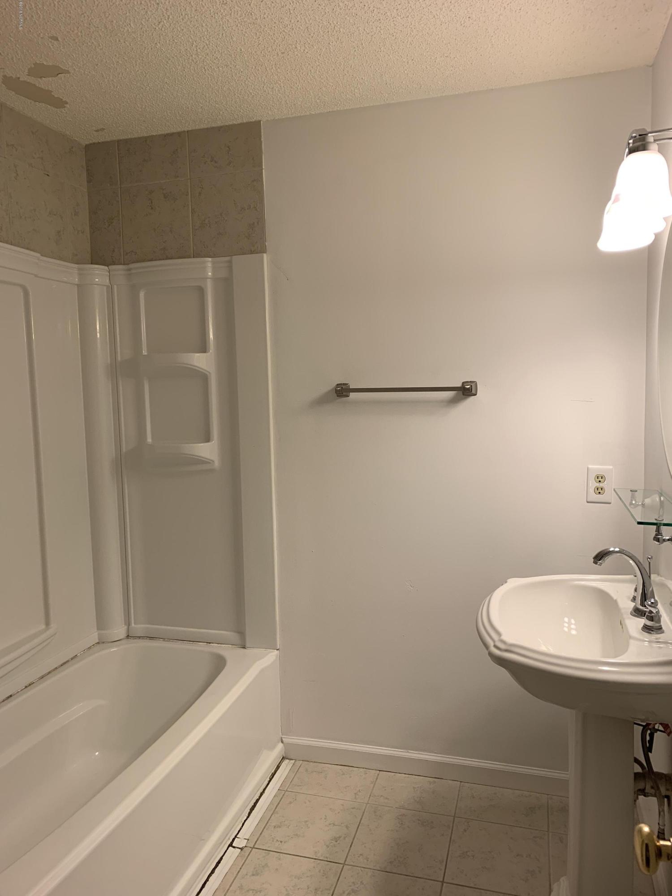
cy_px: 448
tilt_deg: -5.1
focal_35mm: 26
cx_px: 336
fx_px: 673
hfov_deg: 53.1
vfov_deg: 67.3
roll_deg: +0.8
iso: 50
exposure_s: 1/120
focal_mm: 4.25
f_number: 1.8
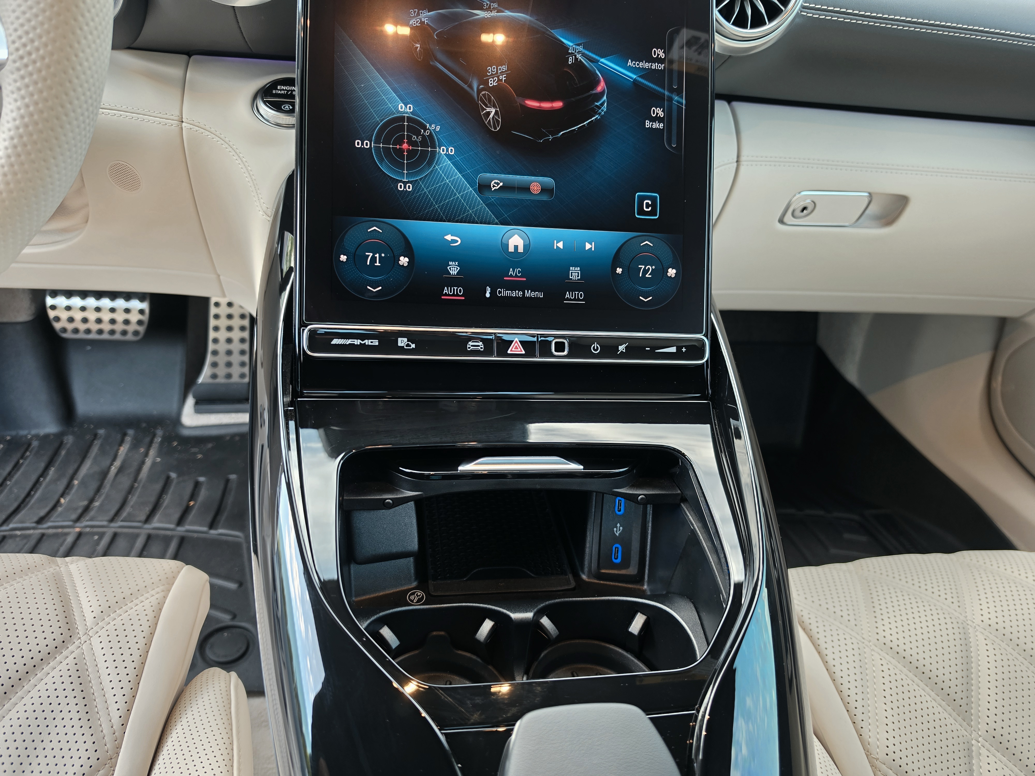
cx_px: 518
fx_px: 688
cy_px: 388
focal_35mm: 23
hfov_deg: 73.9
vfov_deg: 58.9
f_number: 1.4
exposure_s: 1/54.1
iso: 40
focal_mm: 6.5
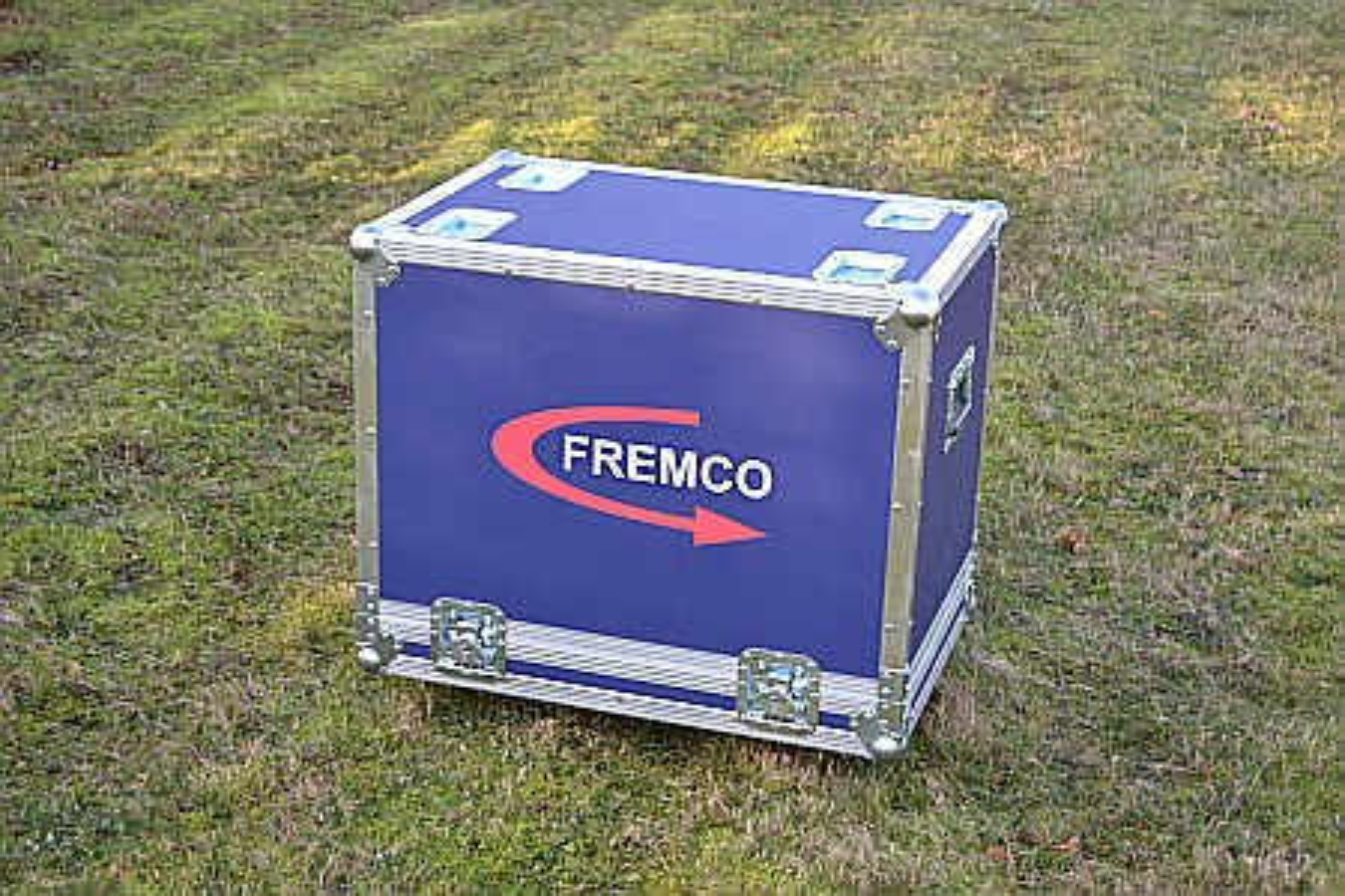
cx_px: 672
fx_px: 2129
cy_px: 448
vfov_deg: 23.8
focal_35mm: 57
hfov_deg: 35.1
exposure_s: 1/125
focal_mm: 38
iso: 320
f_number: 5.6
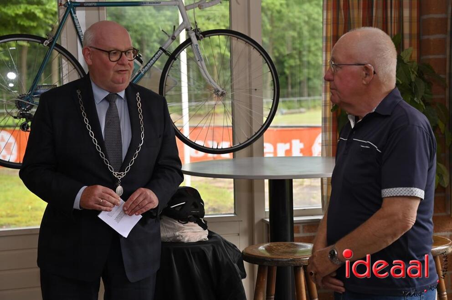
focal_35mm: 66
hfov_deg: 30.5
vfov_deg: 20.6
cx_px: 226
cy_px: 150
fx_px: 828
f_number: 5
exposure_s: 1/100
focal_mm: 66
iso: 200
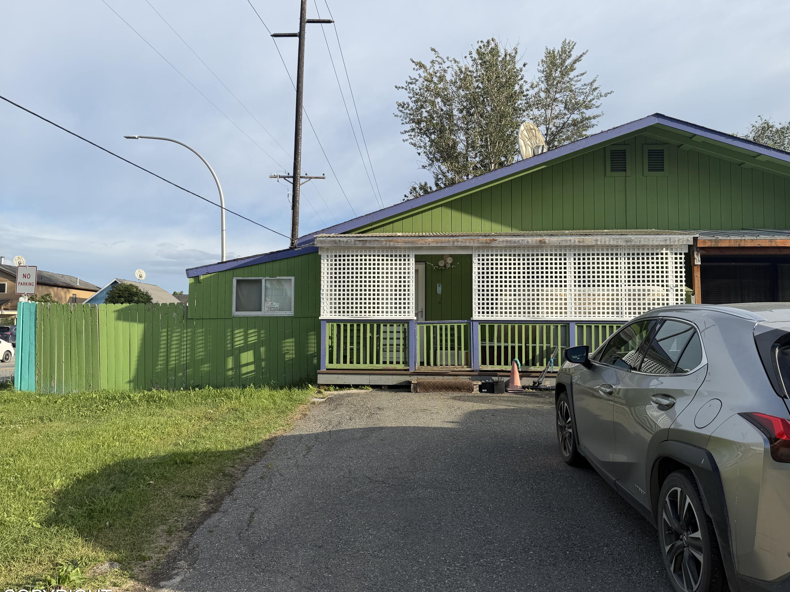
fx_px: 616
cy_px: 294
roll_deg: -0.7
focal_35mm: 27
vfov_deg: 51.4
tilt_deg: +3.7
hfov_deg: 65.3
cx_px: 385
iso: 80
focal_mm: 6.76
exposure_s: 1/2232
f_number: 1.78
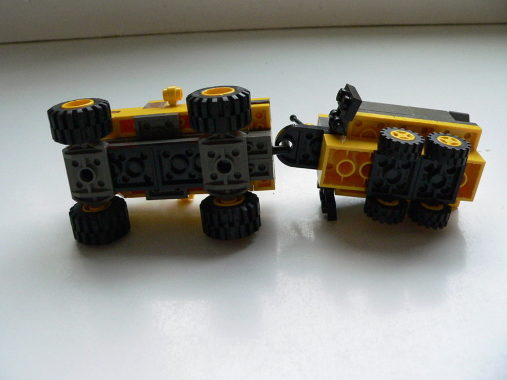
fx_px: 527
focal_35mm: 36
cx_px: 254
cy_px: 190
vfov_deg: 39.7
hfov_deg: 51.4
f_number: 3.7
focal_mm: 6
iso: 400
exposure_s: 1/125
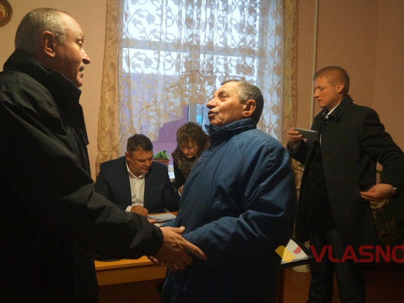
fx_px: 420
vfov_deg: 39.7
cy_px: 151
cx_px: 193
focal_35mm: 36
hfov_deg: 51.3
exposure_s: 1/50
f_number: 4
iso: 3200
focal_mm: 22
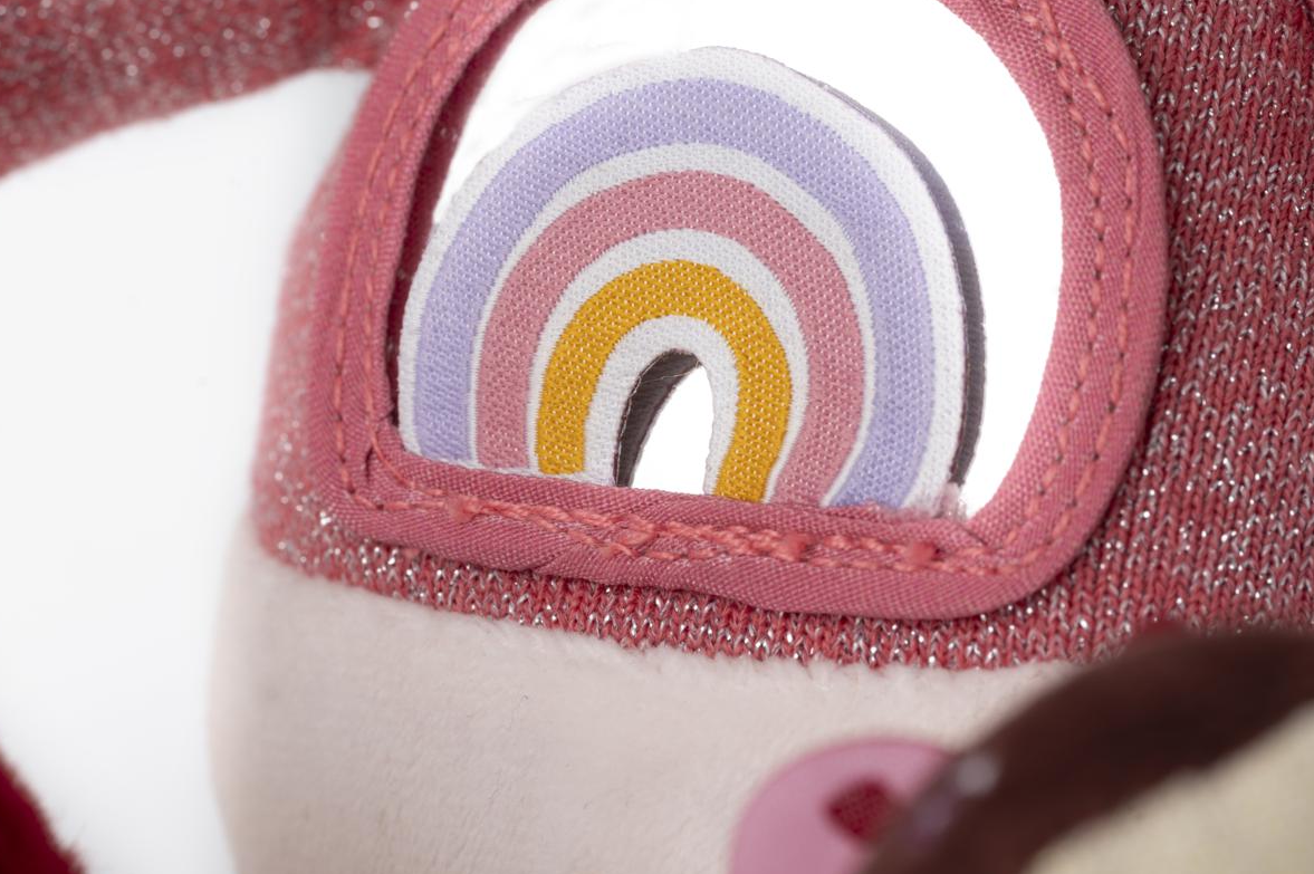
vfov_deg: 8.5
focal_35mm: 161
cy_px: 272
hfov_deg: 12.8
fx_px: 5872
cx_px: 652
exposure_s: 1/100
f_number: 13
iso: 100
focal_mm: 105
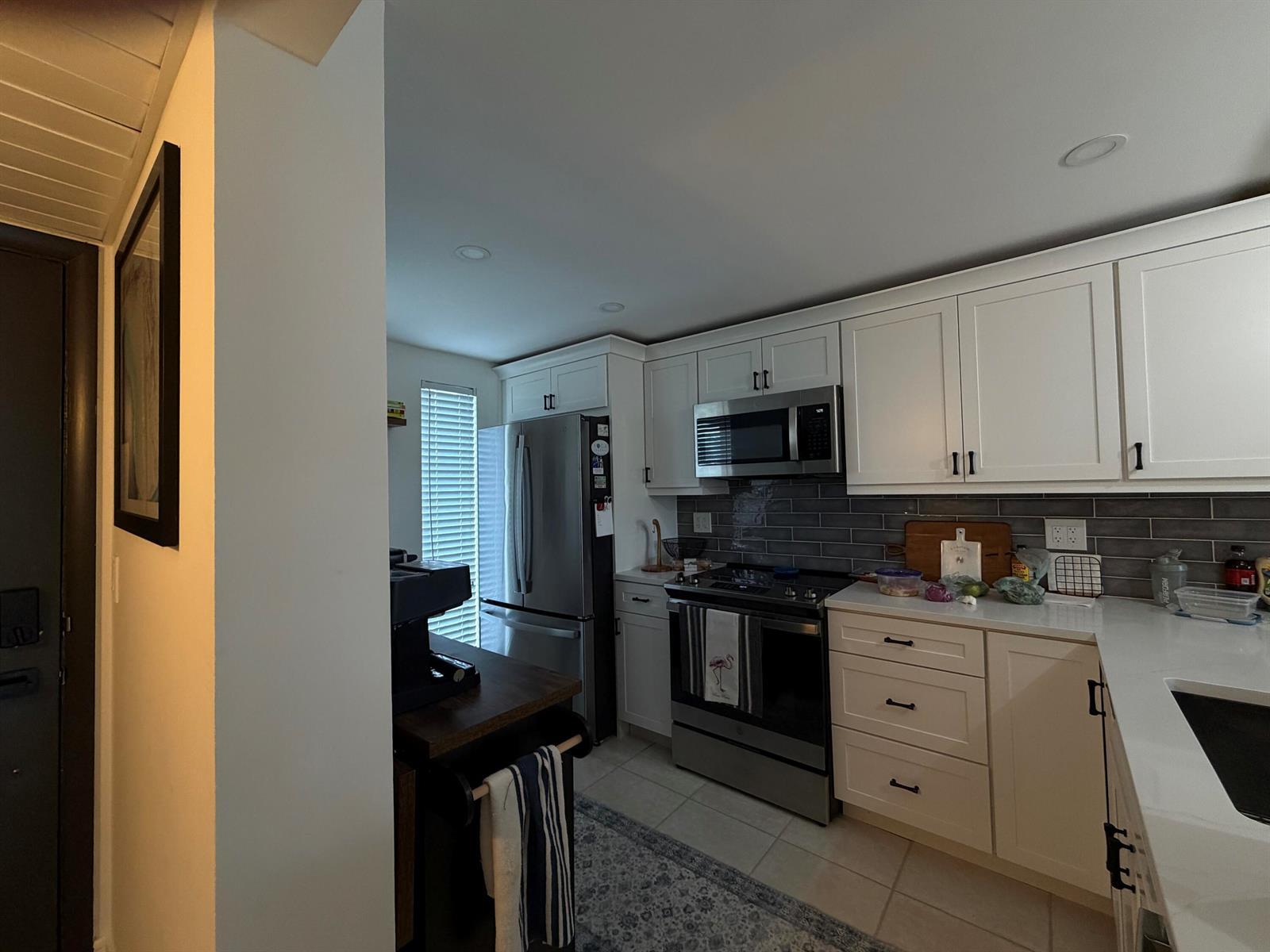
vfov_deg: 85.7
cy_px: 476
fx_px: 514
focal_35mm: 14
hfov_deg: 102.1
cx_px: 635
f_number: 2.2
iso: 200
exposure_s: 1/60
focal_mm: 2.22
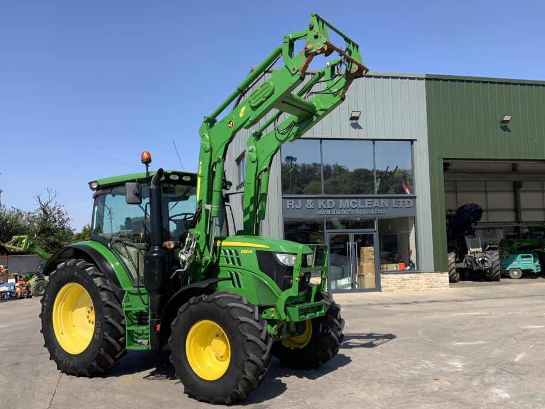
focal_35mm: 32
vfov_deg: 44.2
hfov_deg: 56.8
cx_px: 264
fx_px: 504
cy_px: 213
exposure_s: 1/1675
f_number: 1.8
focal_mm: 3
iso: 16
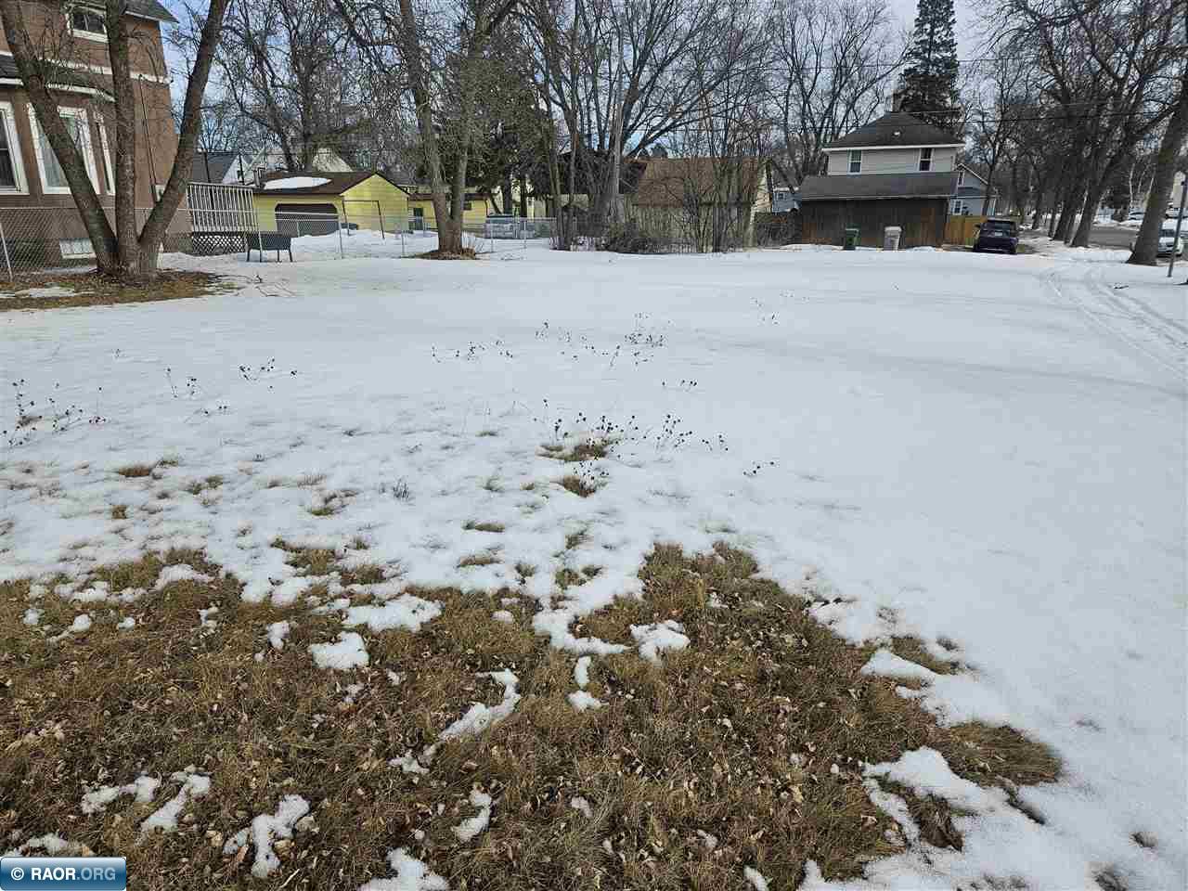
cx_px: 594
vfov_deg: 58.9
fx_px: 789
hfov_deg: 73.9
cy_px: 446
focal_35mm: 23
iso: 25
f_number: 1.8
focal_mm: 5.4
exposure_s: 1/2005
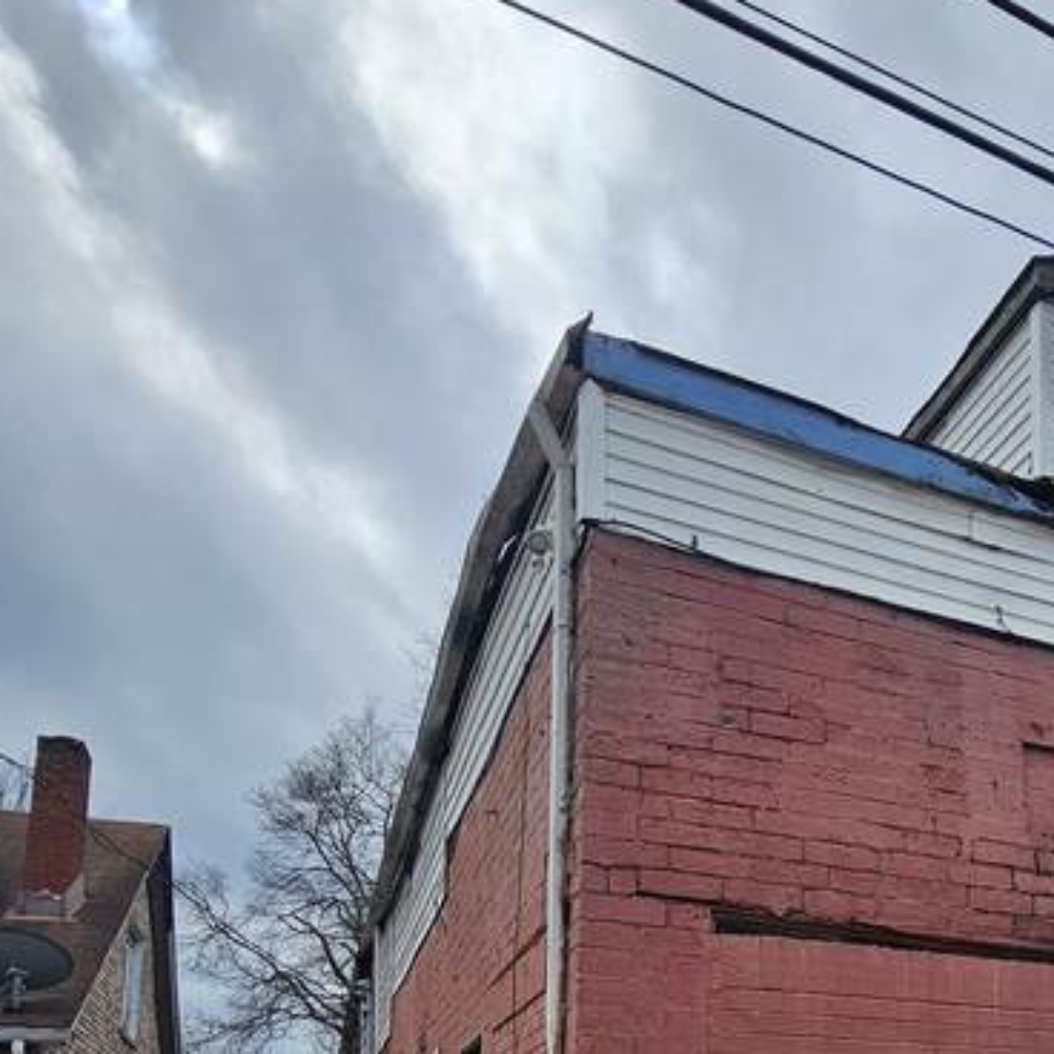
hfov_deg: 50.6
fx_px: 1033
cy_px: 1017
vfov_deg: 46.6
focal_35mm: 30
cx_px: 851
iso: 50
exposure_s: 1/1951
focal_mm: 2.2
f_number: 2.2
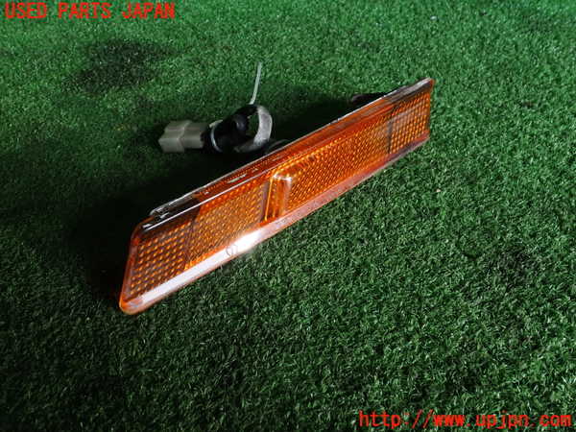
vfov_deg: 46.8
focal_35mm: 30
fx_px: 499
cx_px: 288
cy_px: 216
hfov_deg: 60.0
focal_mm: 5.4
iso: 100
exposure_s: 1/125
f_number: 3.2
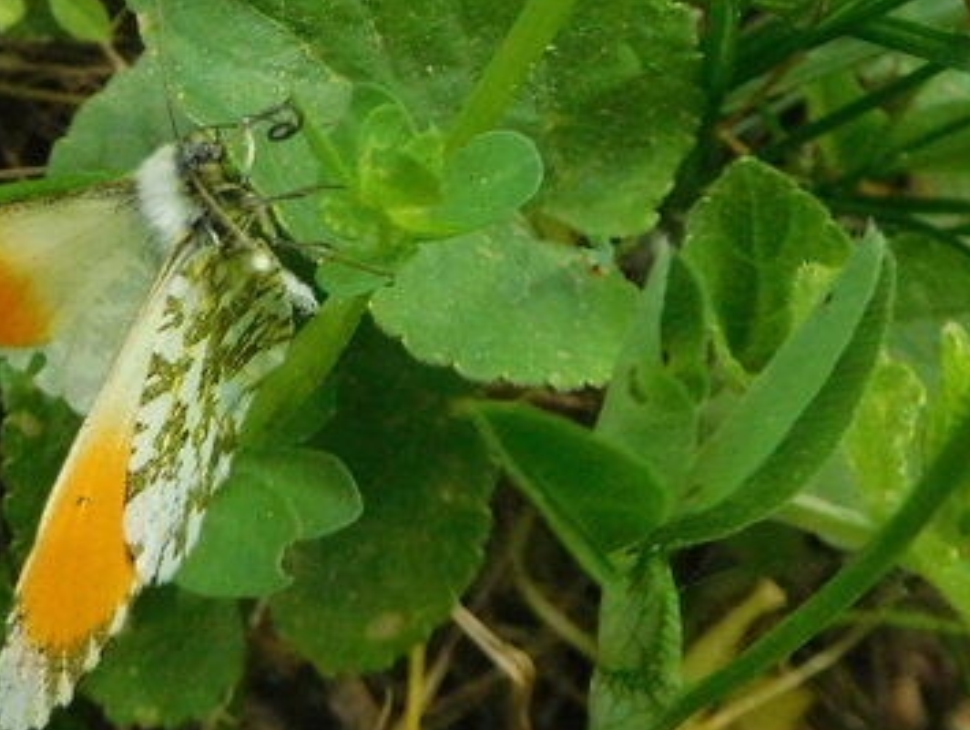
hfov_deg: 30.8
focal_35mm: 60
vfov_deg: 24.4
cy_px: 257
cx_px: 105
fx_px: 1683
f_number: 6.8
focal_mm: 4.5
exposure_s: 1/400
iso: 800
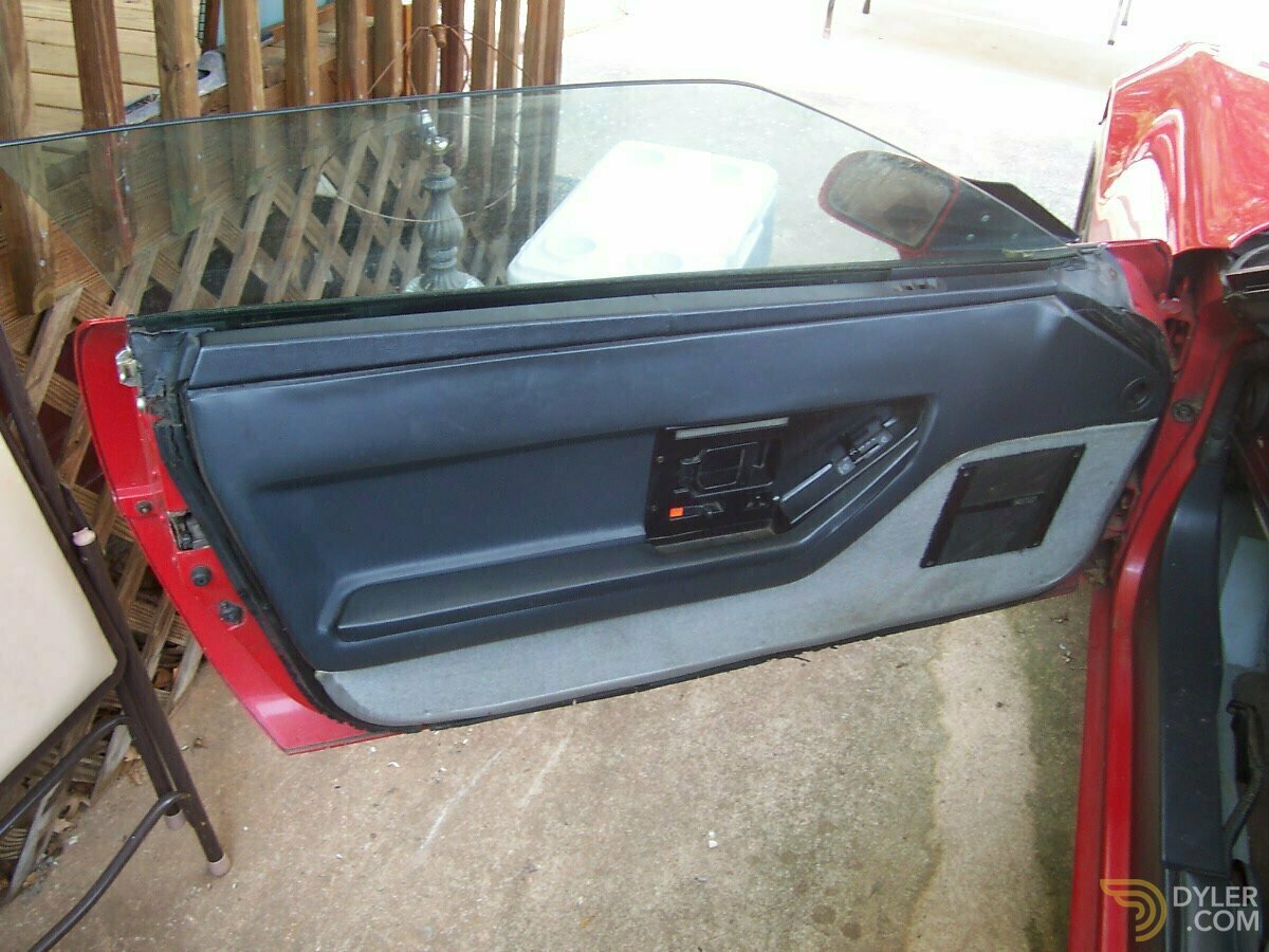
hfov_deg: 50.1
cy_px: 476
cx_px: 634
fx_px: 1356
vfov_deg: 38.7
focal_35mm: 37
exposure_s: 1/90
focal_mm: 5.6
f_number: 2.8
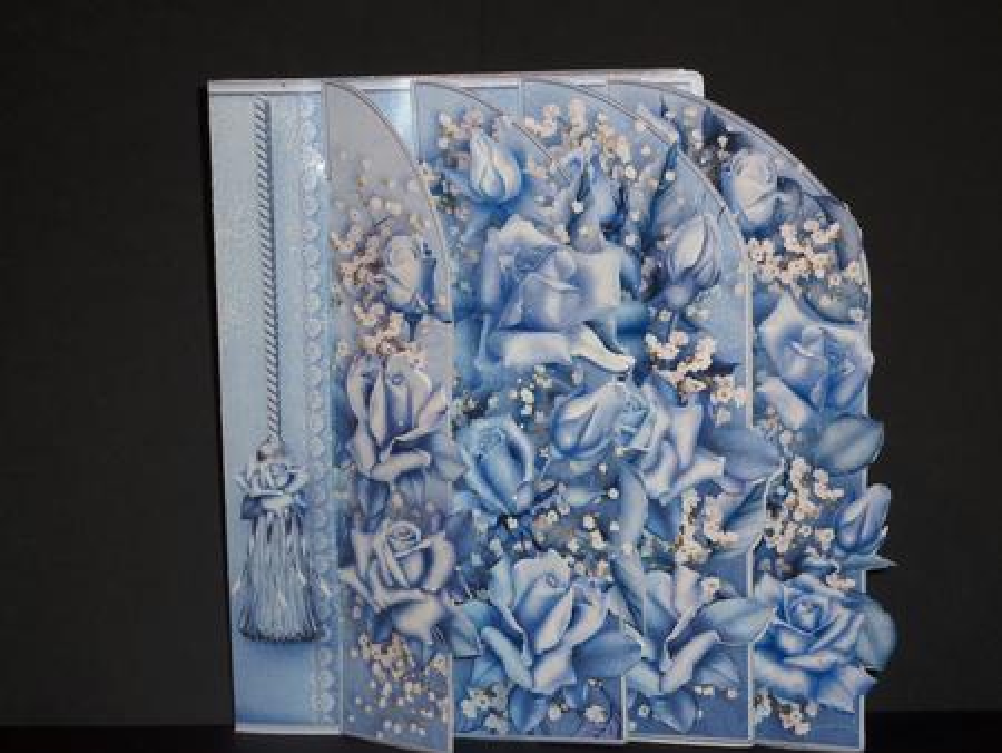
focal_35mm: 90
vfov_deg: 16.4
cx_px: 501
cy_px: 376
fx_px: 2607
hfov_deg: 21.8
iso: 100
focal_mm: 14.7
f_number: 4.3
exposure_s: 1/40
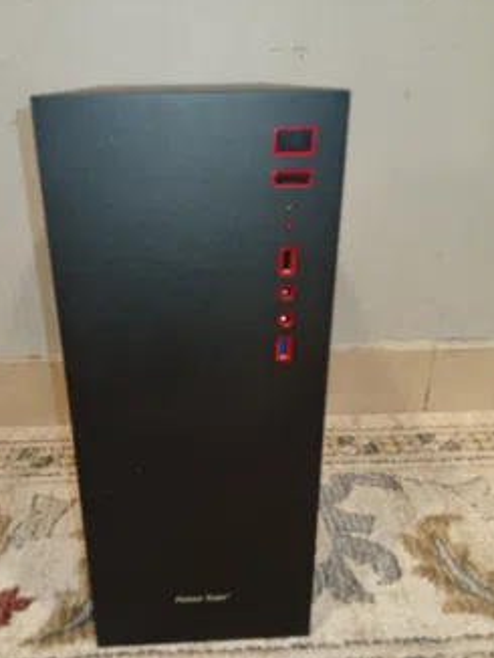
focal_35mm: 33
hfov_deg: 42.9
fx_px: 627
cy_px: 359
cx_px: 206
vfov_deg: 55.2
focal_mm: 3.98
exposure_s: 1/25
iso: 662
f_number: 1.8
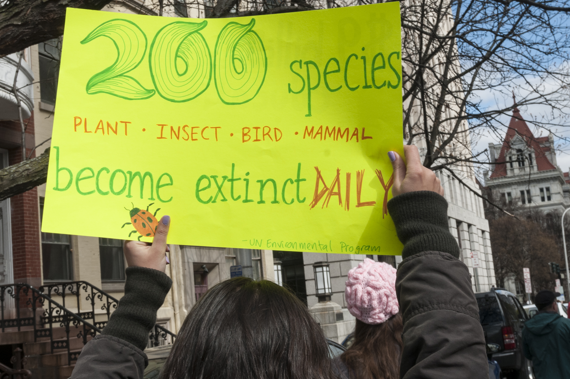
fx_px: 870
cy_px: 145
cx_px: 294
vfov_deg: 24.5
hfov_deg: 36.3
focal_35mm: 55
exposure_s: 1/160
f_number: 16
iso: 200
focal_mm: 24
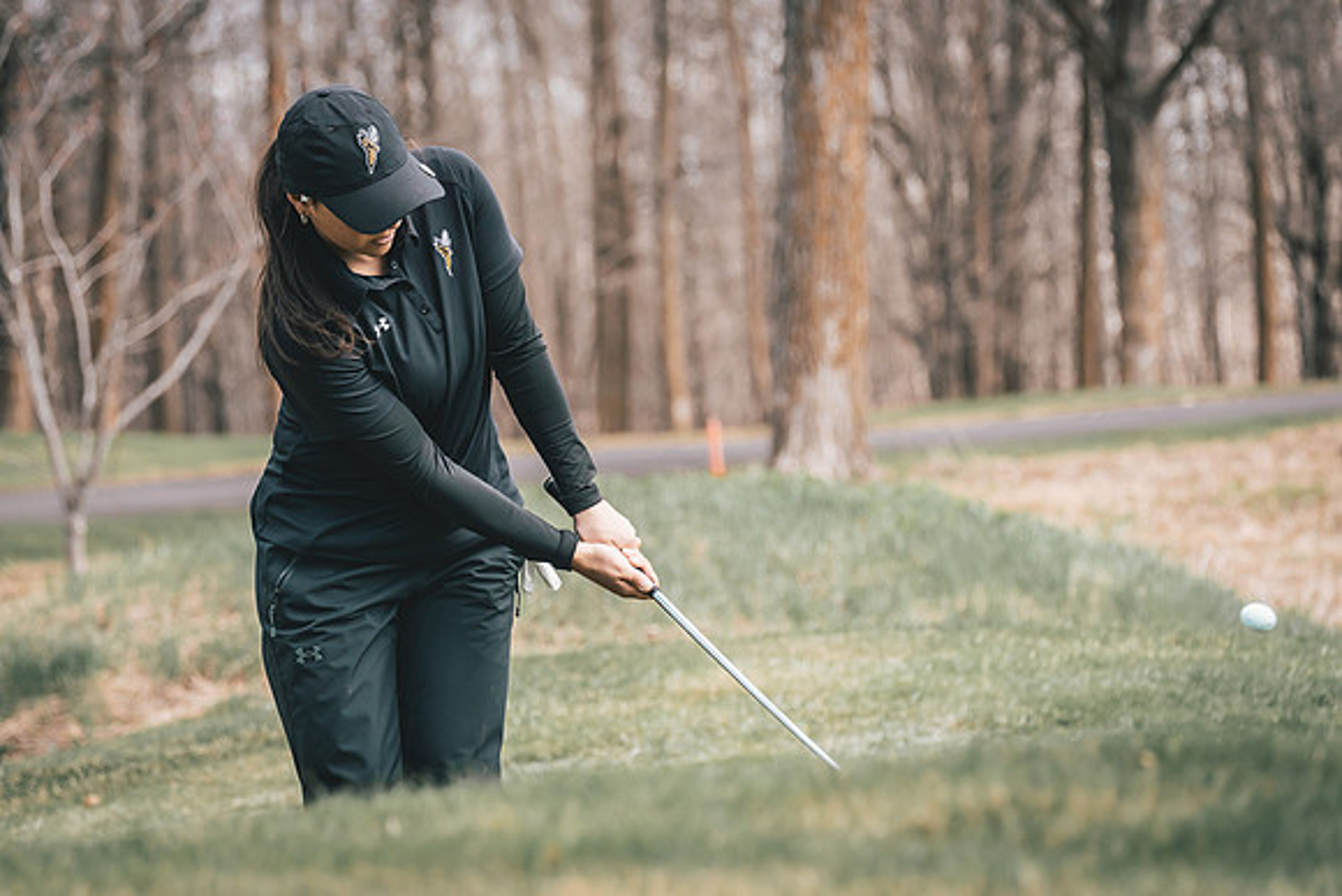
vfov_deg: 5.7
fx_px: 9029
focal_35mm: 242
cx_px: 478
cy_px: 367
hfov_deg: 8.5
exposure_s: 1/800
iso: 640
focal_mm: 186
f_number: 6.3
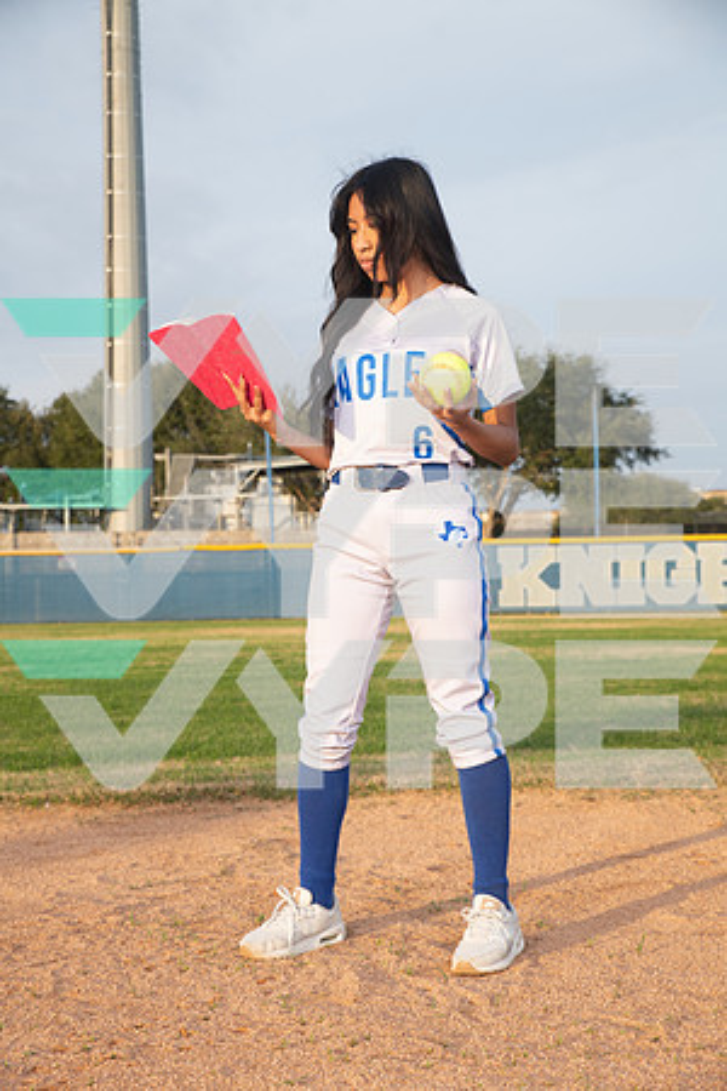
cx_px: 364
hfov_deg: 24.6
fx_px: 1666
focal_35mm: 55
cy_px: 546
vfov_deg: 36.2
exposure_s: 1/320
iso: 200
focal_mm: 55
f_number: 6.3
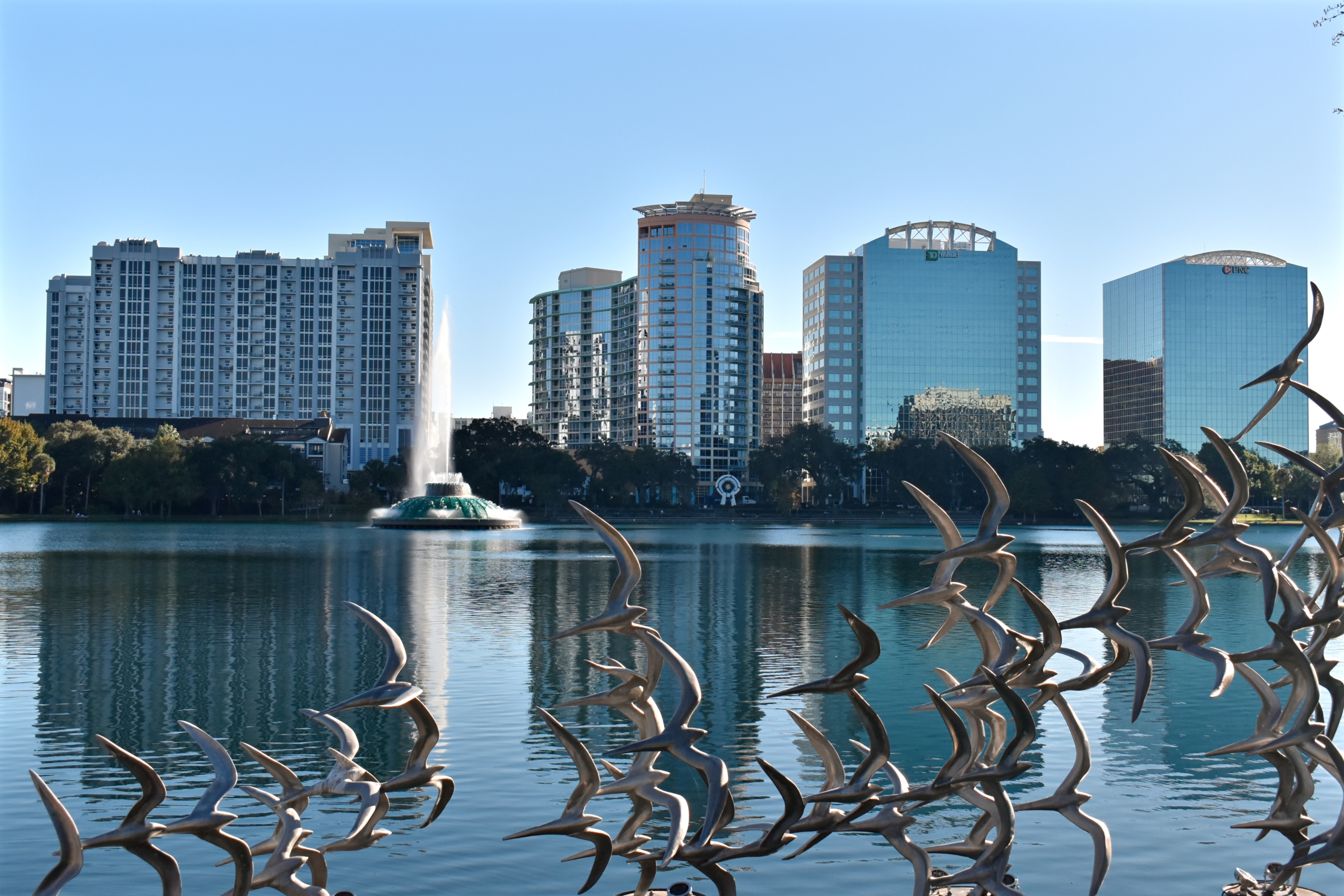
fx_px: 1624
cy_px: 448
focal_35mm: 44
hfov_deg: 45.0
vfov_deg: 30.9
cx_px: 672
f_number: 6.3
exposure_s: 1/1250
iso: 500
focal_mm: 29
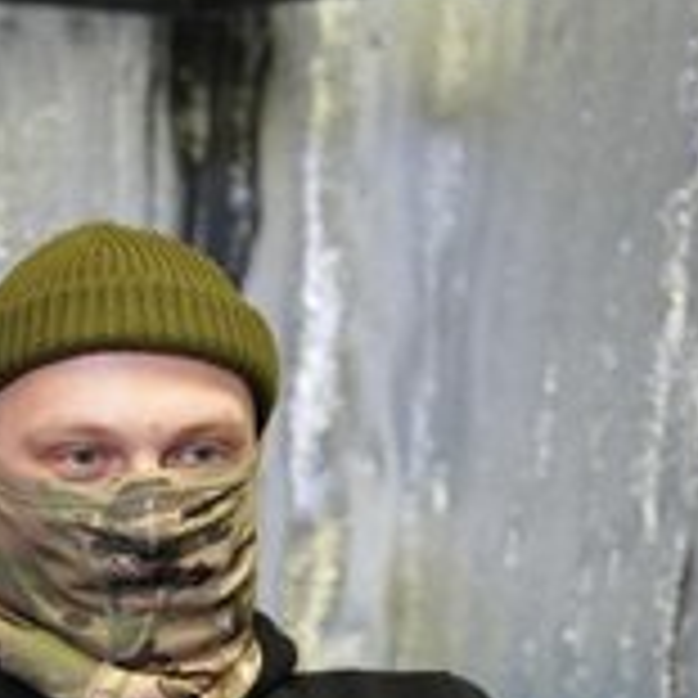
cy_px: 574
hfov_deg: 18.2
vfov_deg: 18.7
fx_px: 2099
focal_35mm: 92
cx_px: -72
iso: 2500
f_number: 2.8
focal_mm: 42
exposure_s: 1/160
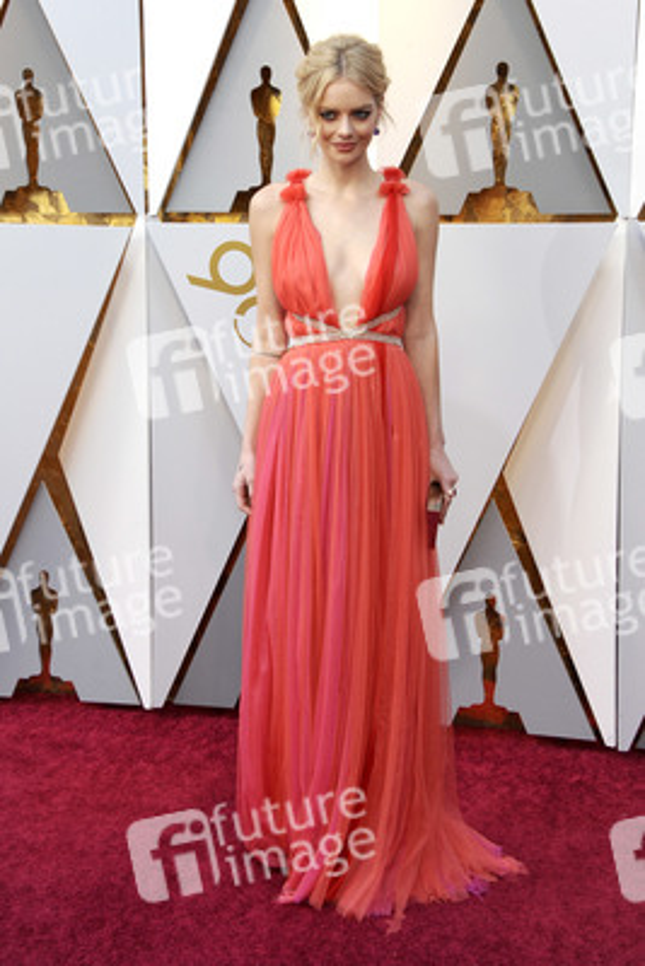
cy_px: 483
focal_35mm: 58
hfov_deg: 23.4
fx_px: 1557
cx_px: 322
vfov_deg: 34.5
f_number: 8
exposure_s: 1/250
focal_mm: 58
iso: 1000
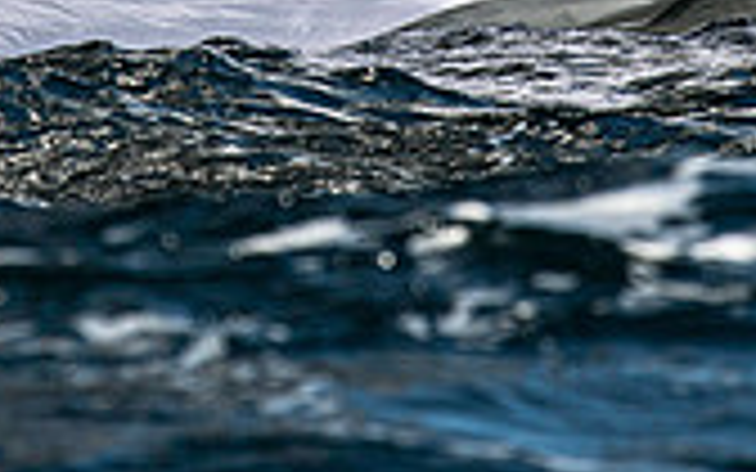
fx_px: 32698
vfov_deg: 0.8
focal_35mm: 1587
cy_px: -303
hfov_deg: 1.3
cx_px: 266
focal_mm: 300
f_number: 5
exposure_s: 1/2500
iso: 320
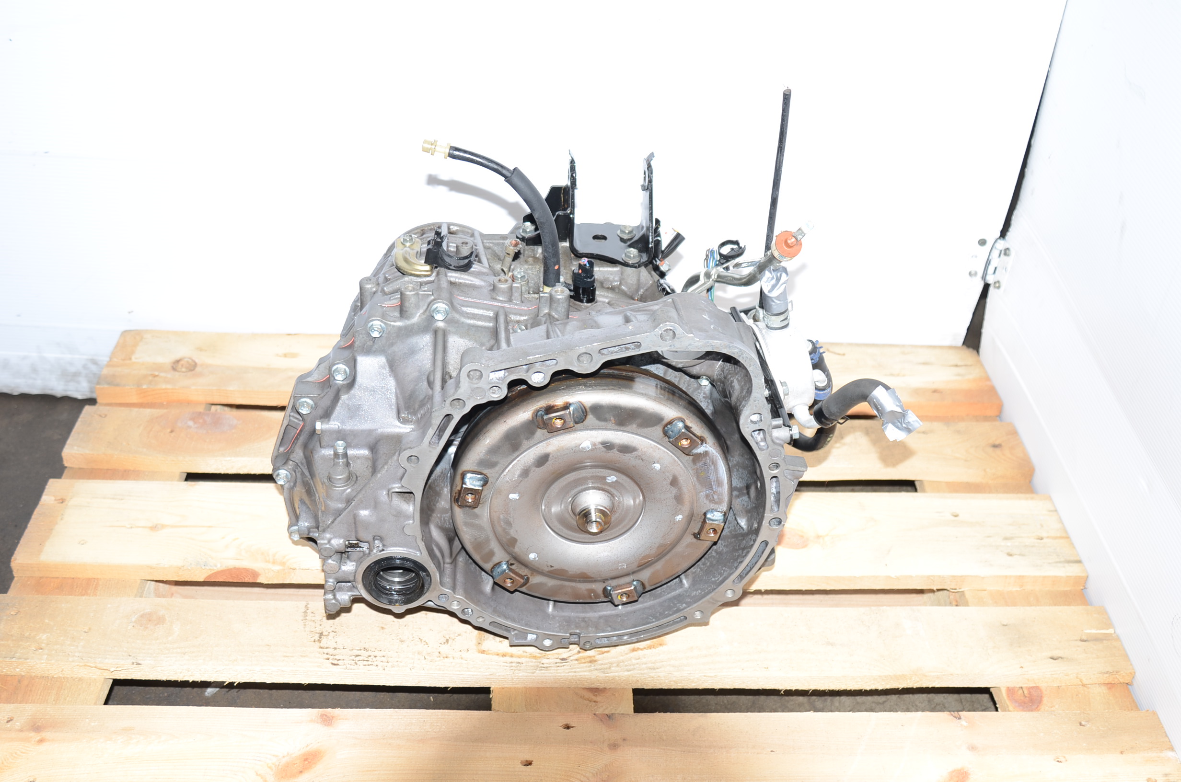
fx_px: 1179
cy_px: 391
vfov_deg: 36.7
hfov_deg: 53.2
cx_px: 590
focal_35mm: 36
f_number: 4
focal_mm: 24
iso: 100
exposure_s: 1/125
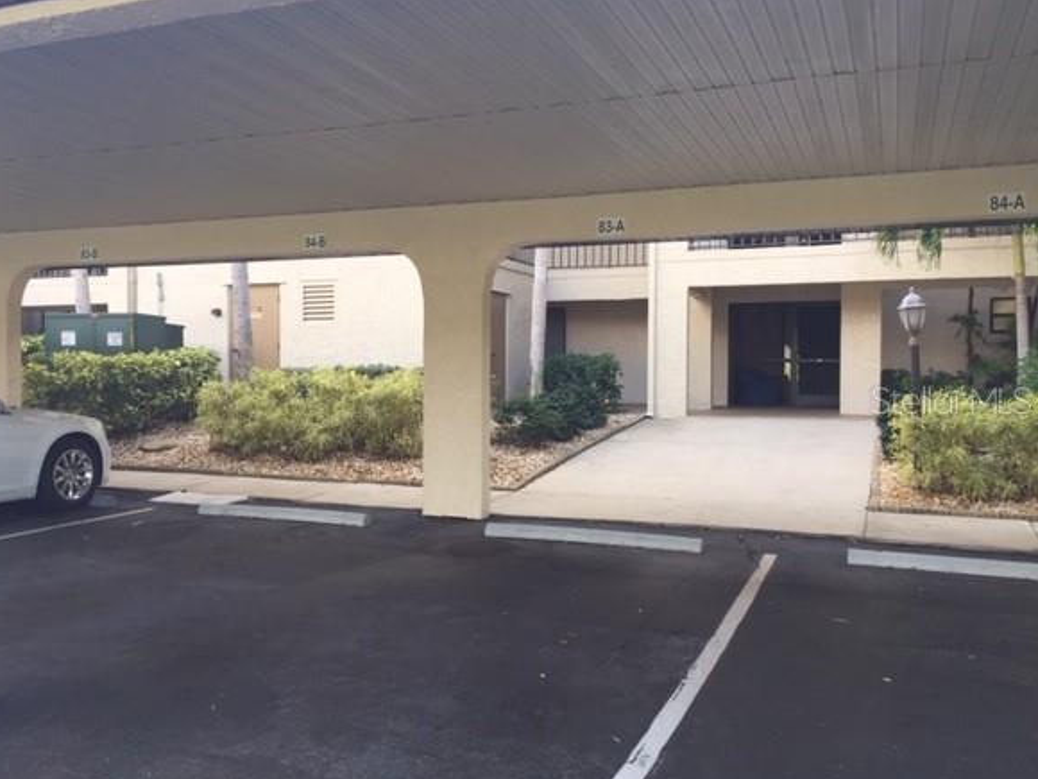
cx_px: 467
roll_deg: -0.5
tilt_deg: -0.6
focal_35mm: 32
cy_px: 399
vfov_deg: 44.2
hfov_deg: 56.7
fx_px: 960
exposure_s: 1/198
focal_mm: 4.15
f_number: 2.2
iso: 32
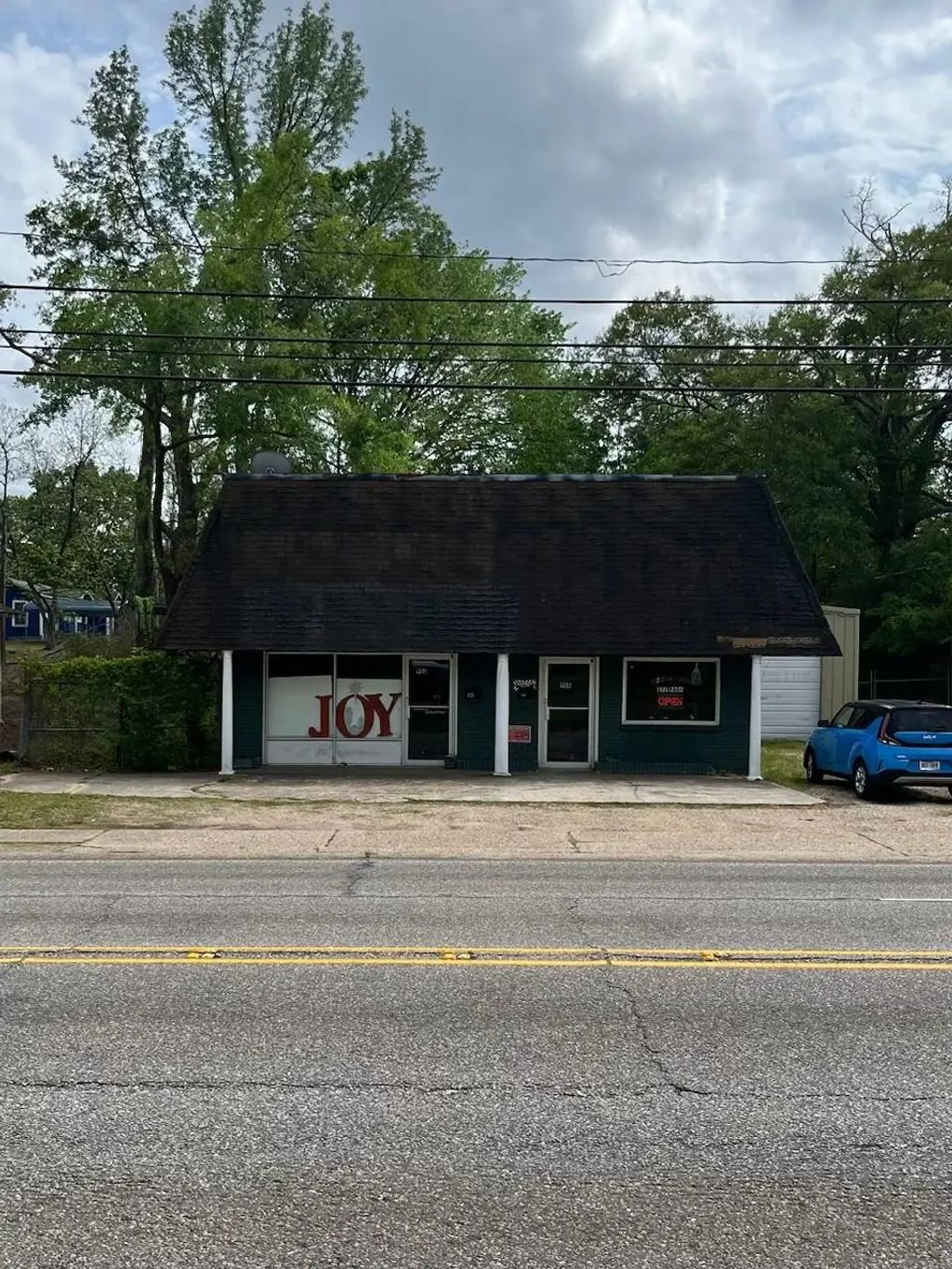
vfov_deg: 67.3
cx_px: 476
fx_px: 953
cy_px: 634
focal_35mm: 26
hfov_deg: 53.1
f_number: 1.6
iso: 50
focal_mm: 5.1
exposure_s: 1/4149
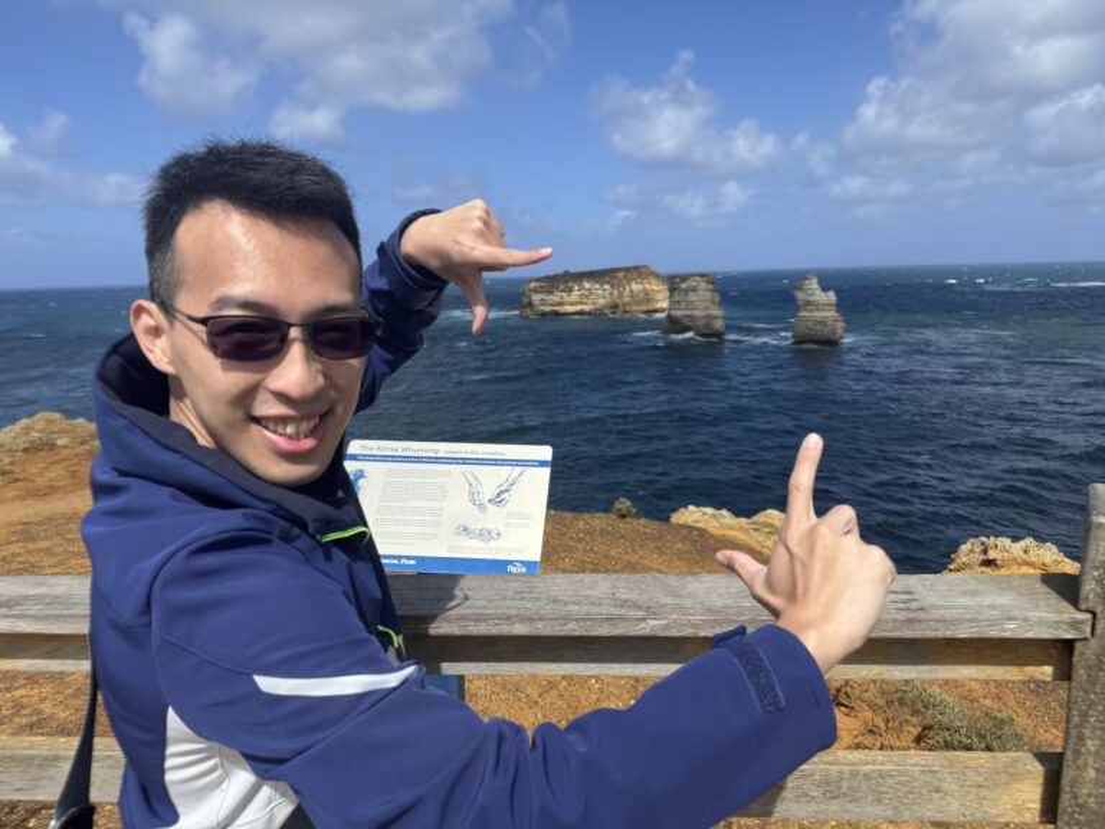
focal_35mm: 24
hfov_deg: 71.6
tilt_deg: -10.4
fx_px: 766
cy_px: 414
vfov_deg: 56.8
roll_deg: +3.7
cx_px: 552
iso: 80
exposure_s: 1/4608
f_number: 1.78
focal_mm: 6.76
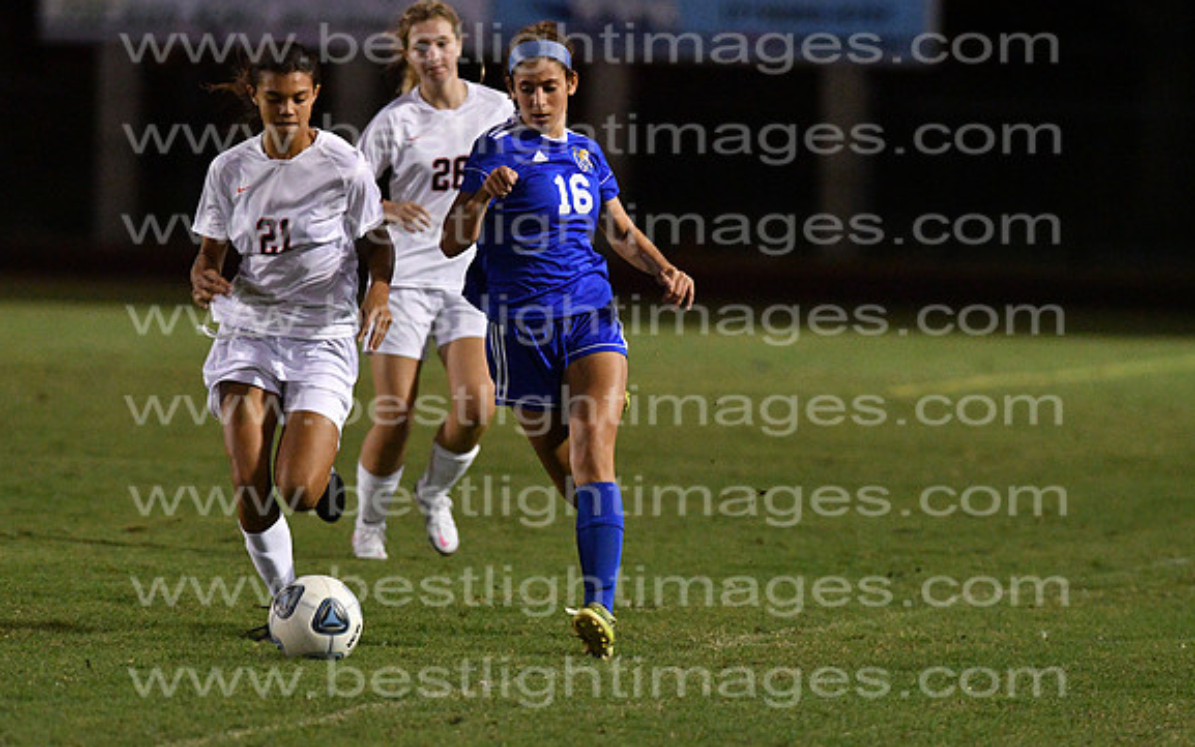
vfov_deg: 2.9
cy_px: 365
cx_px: 599
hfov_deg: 4.6
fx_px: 15018
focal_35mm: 461
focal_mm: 300
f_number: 3.5
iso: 10000
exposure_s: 1/640
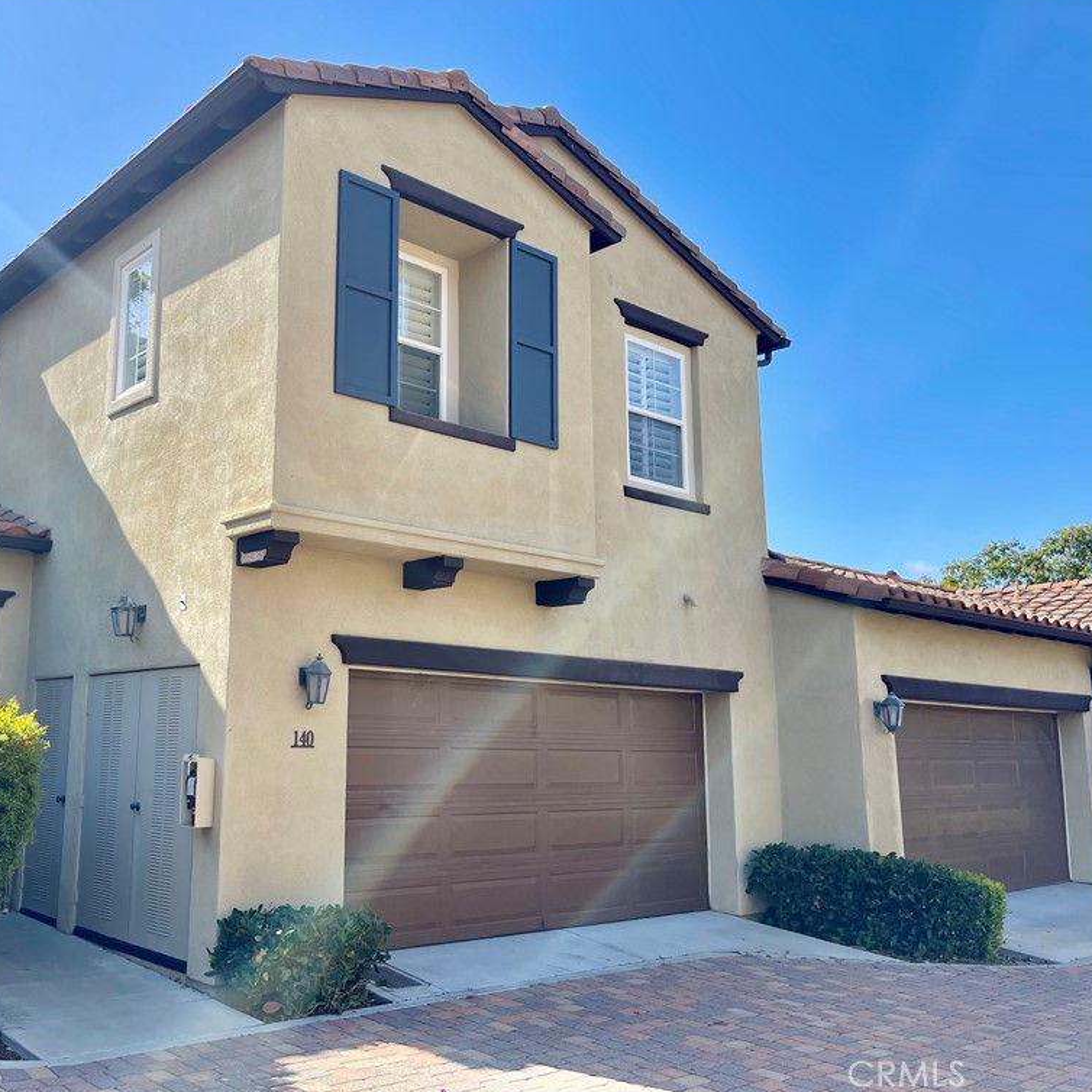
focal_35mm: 30
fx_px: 1071
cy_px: 539
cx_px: 362
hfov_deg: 53.0
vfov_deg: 54.0
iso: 32
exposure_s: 1/2049
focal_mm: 5.1
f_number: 1.6
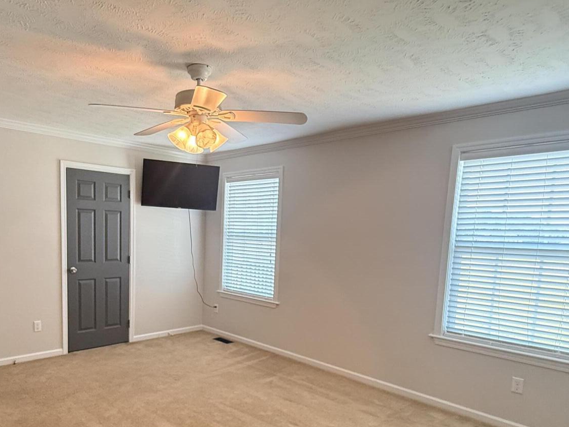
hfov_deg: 68.2
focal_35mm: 25
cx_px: 210
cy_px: 276
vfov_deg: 54.0
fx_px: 411
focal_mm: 2.22
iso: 500
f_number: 2.2
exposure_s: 1/120
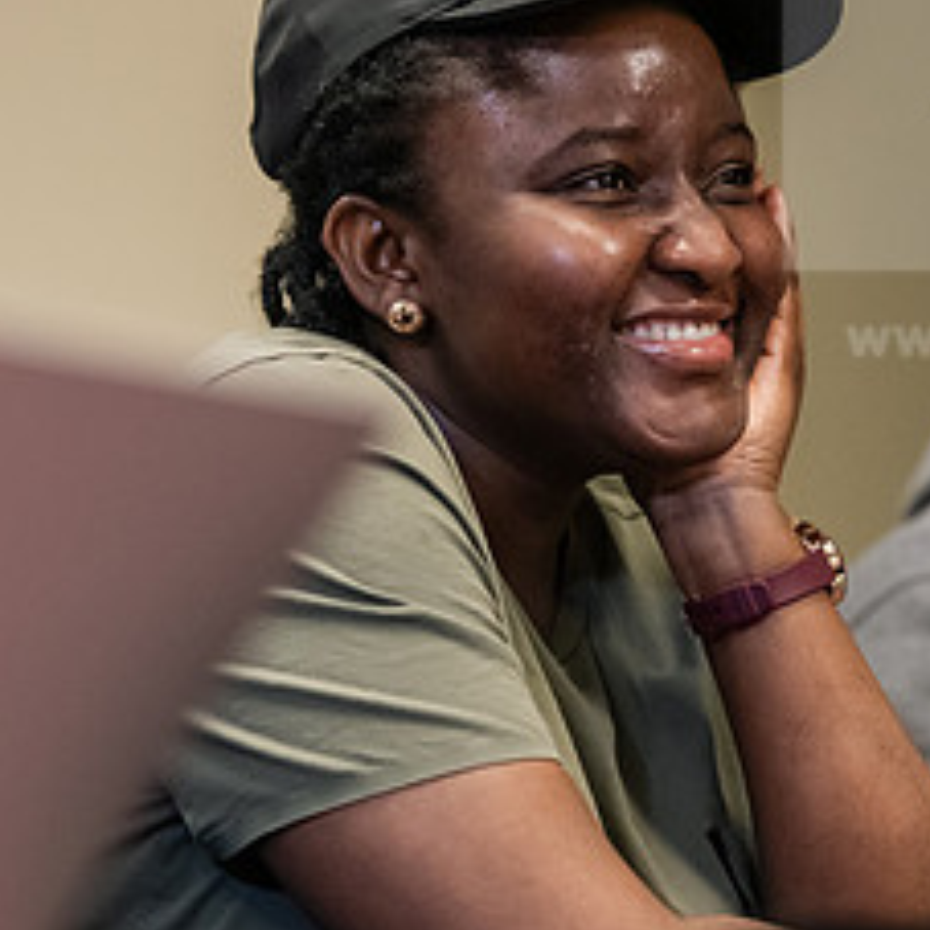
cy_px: 424
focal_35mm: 261
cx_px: 660
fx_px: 7933
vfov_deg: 6.7
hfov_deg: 6.7
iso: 2500
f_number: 3.2
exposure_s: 1/200
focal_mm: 120
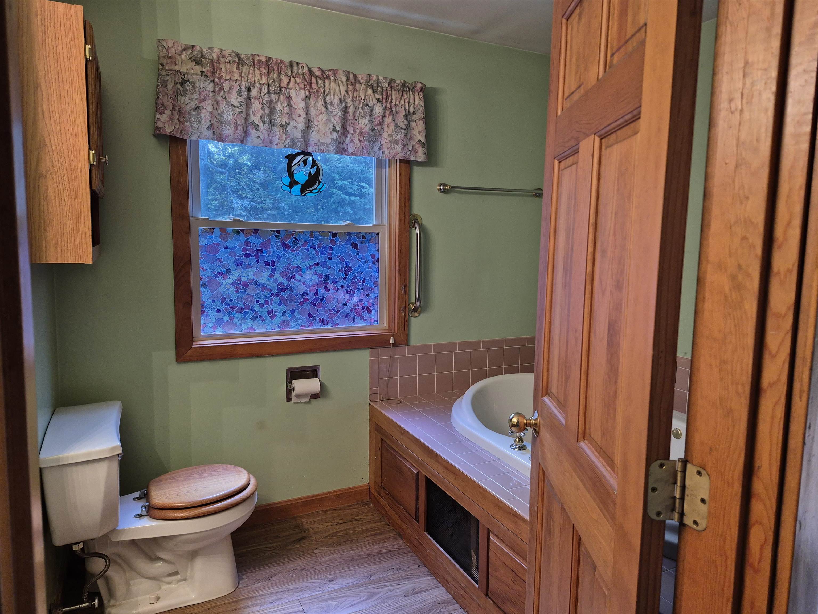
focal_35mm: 23
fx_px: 544
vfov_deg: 58.9
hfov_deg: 73.9
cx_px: 409
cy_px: 307
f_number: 1.8
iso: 250
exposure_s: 1/120
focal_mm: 5.4
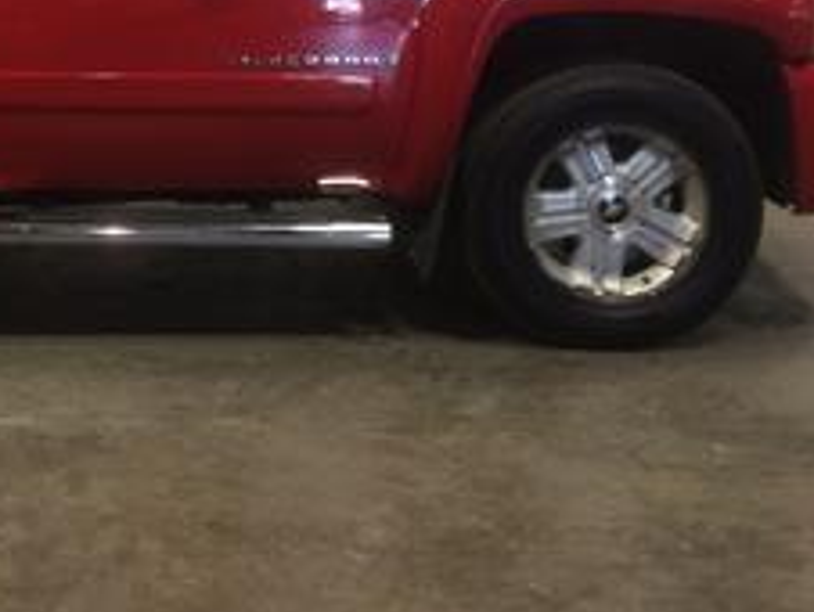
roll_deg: +1.3
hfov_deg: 22.3
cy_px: -22
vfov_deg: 17.5
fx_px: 1930
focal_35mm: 82
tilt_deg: -7.1
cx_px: -104
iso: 64
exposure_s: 1/30
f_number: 2.2
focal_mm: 4.15
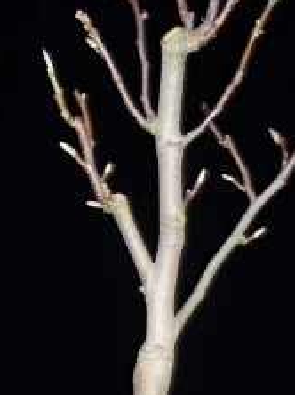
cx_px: 190
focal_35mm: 92
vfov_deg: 21.2
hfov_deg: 16.0
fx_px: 1047
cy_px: 270
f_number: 2.7
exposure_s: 1/60
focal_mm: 5.6
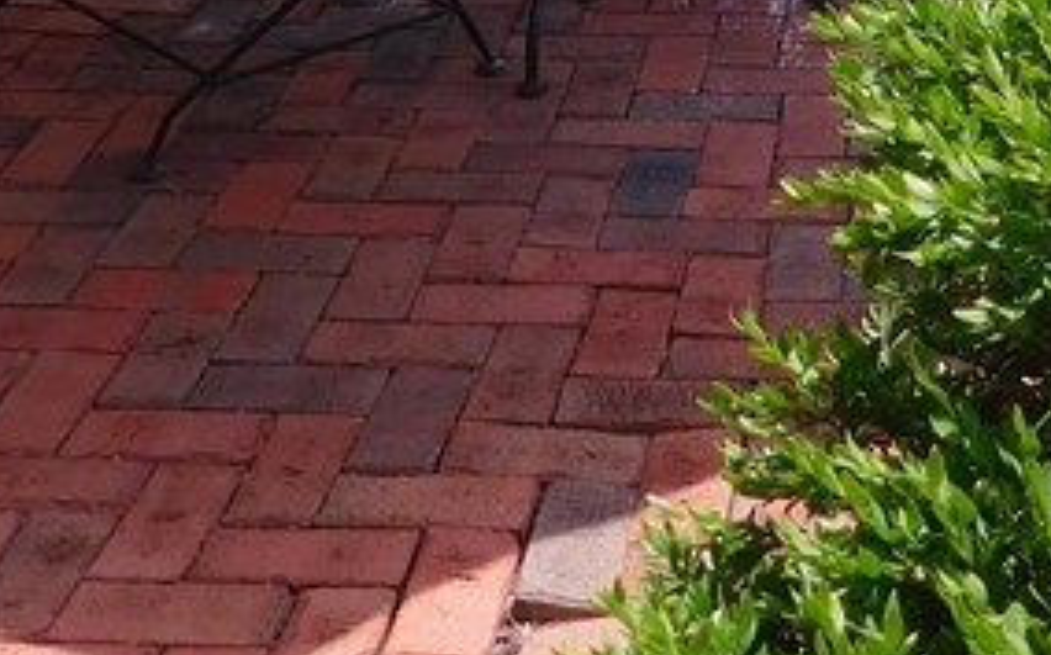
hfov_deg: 23.1
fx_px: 2519
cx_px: 907
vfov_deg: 13.5
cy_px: -459
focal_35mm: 88
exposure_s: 1/800
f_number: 3
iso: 125
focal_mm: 4
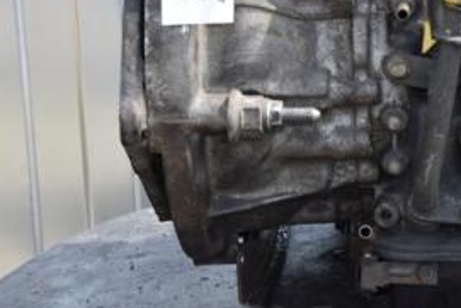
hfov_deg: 17.3
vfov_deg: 11.8
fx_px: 1488
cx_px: 447
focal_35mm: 116
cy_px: 46
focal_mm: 35
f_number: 13
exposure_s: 1/200
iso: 800
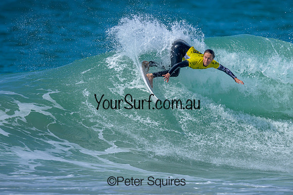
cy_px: 94
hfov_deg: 1.9
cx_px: 169
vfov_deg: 1.3
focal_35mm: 1099
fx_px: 8947
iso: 250
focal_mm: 800
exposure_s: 1/2000
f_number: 6.3
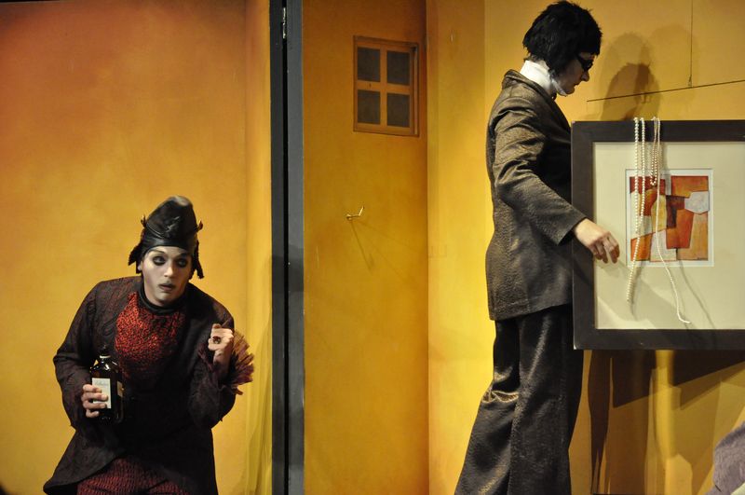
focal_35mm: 158
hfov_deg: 13.1
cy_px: 248
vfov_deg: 8.7
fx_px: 3255
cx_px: 372
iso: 3200
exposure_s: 1/250
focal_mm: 105
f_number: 8
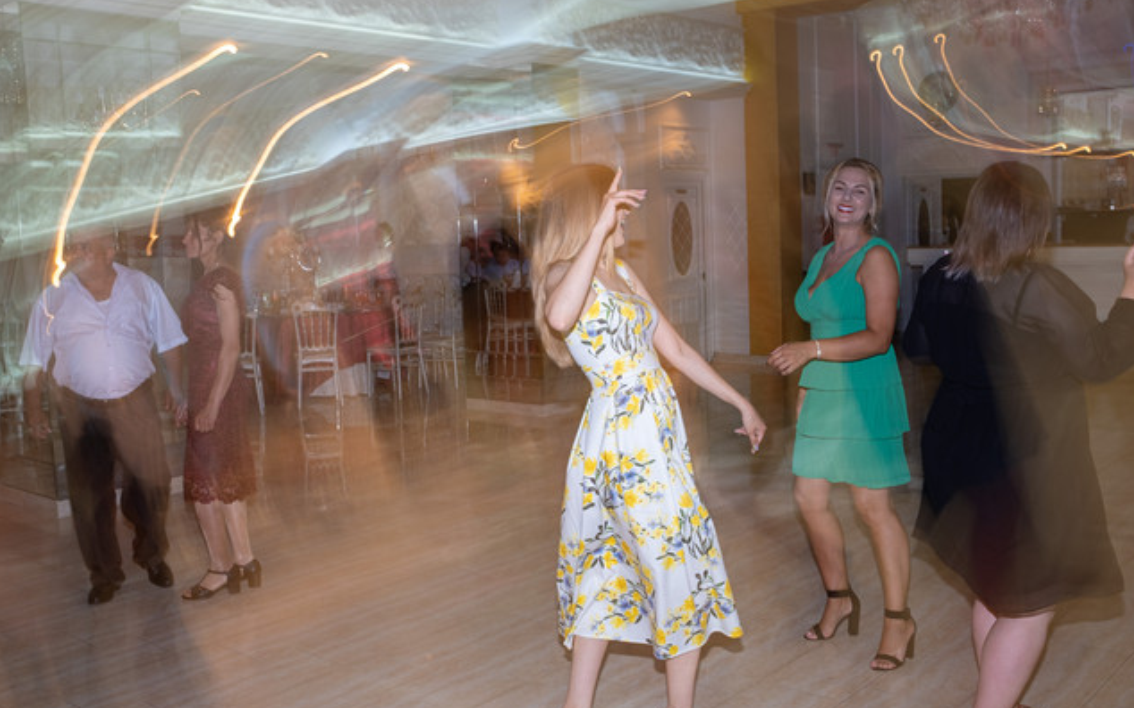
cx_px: 567
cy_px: 342
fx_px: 1112
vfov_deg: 35.3
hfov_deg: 54.0
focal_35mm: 36
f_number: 7.1
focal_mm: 23
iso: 200
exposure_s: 1/2
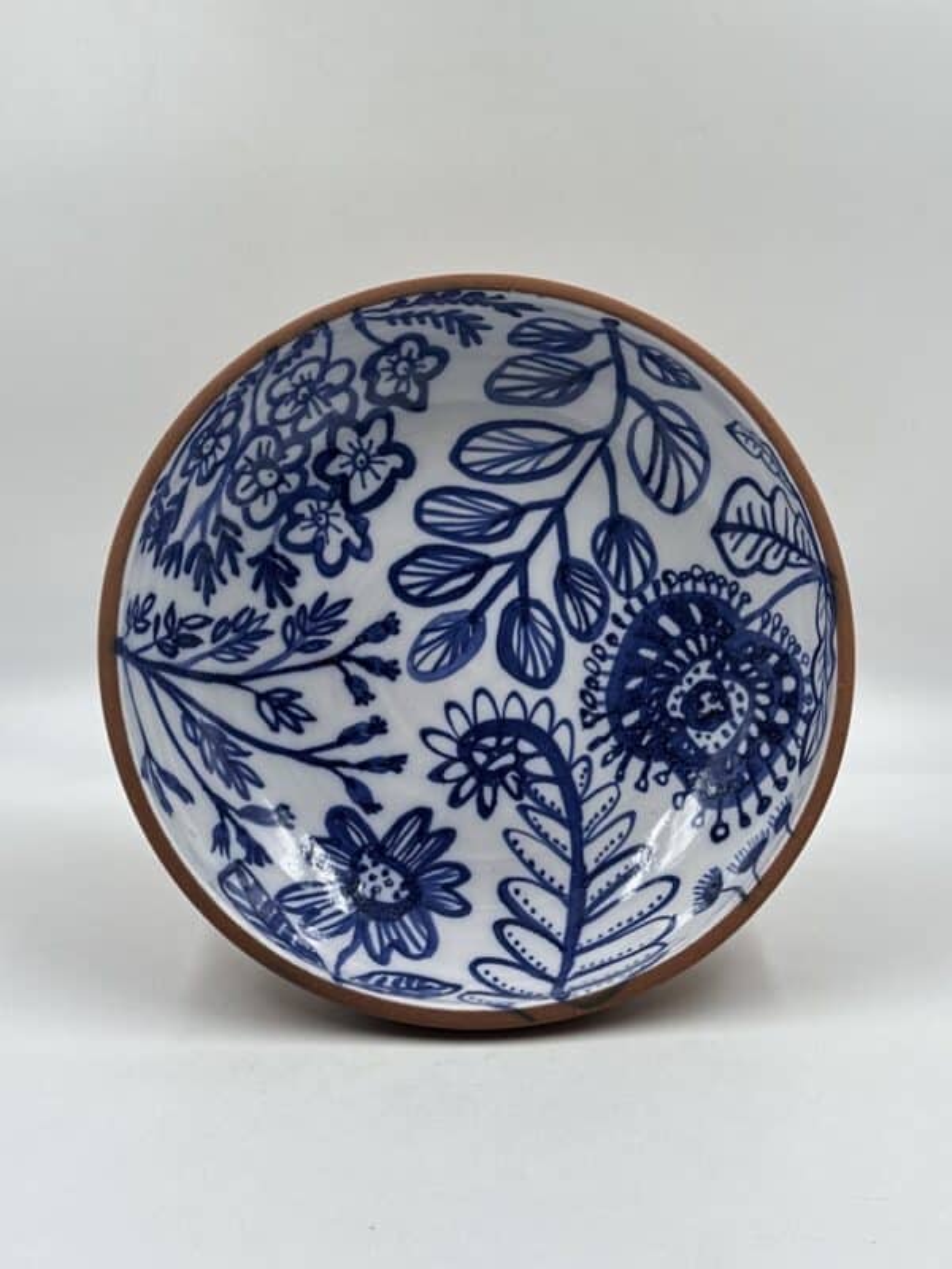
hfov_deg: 30.3
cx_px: 476
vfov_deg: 39.7
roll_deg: -0.8
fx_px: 1760
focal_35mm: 48
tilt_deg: -18.6
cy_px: 634
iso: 64
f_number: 1.78
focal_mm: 6.86
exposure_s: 1/271
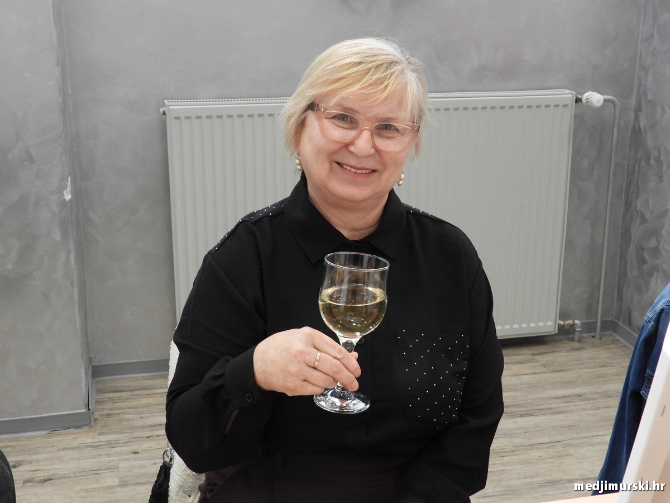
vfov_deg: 30.9
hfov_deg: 40.4
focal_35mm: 47
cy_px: 252
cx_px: 335
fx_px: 910
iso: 360
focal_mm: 8.5
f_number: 3.2
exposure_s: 1/30
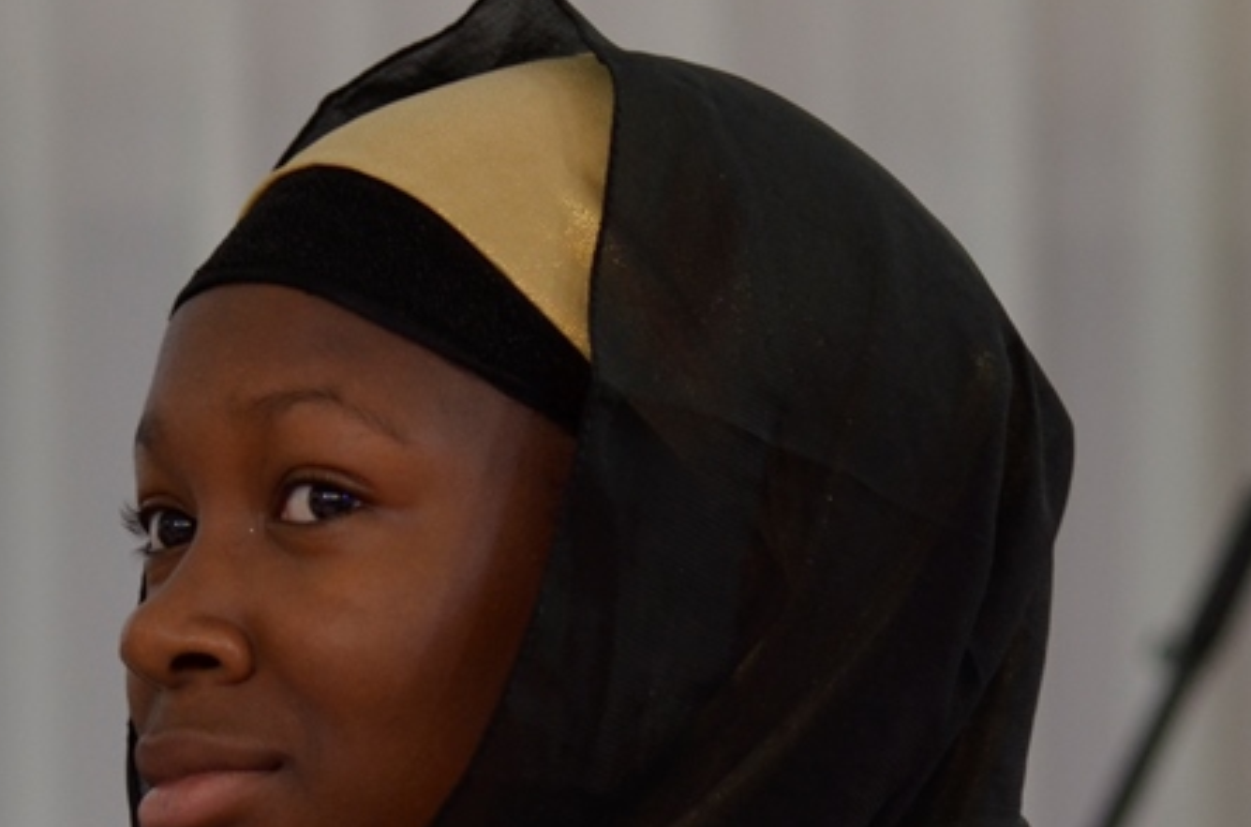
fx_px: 11371
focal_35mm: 328
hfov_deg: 6.3
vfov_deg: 4.2
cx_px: 540
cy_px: 779
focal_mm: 95
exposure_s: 1/50
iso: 640
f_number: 4
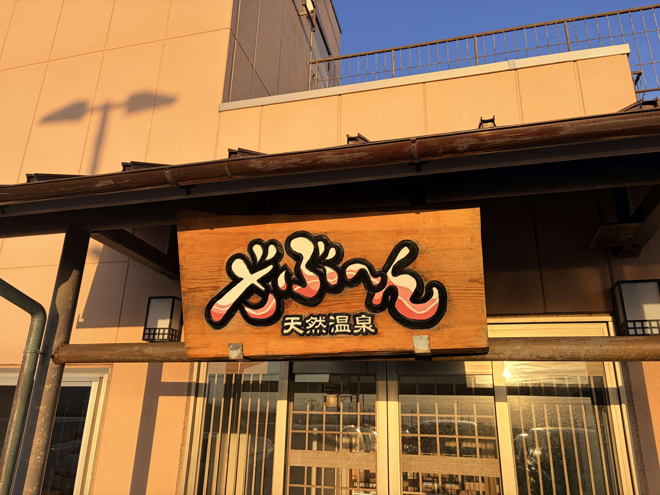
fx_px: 496
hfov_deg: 67.3
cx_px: 330
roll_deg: -3.7
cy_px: 248
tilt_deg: +18.6
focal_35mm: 26
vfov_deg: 53.1
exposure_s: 1/1626
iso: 50
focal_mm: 5.96
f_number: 1.6
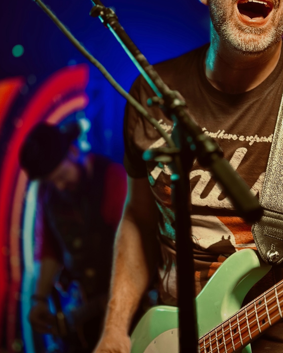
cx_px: 185
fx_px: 701
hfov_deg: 22.7
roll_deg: +1.4
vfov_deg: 28.1
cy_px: 115
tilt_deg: +6.2
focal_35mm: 67
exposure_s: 1/120
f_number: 1.78
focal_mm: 6.86
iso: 125
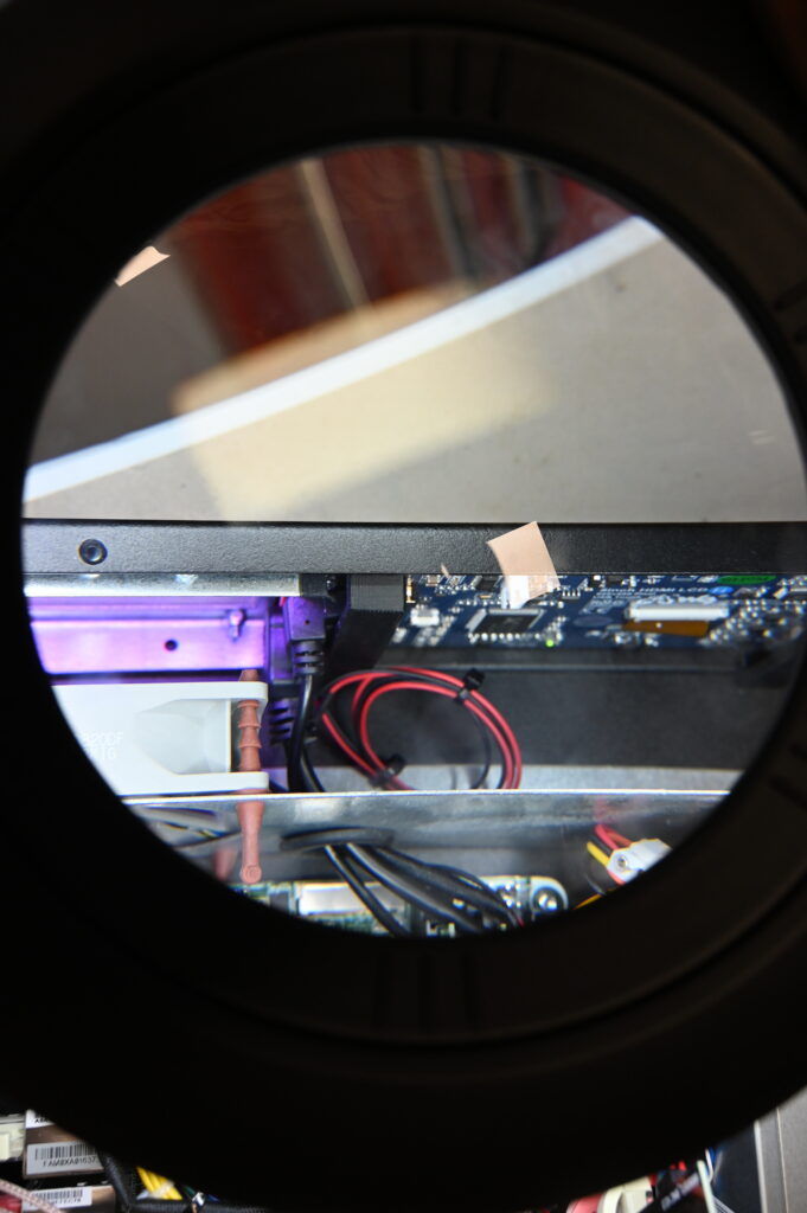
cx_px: 404
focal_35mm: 29
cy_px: 606
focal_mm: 29
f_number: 8
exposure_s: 1/160
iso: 2000
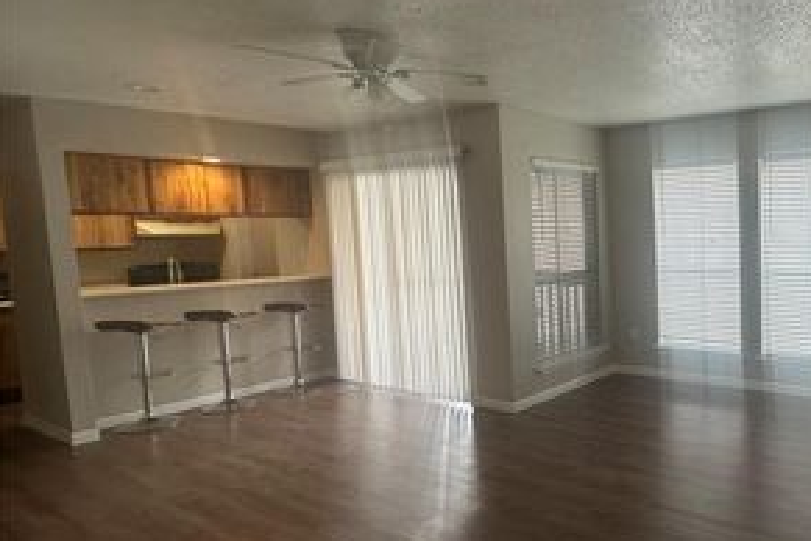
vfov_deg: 51.3
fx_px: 563
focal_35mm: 25
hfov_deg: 62.7
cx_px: 694
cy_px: 275
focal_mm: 2.22
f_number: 2.2
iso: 64
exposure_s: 1/120
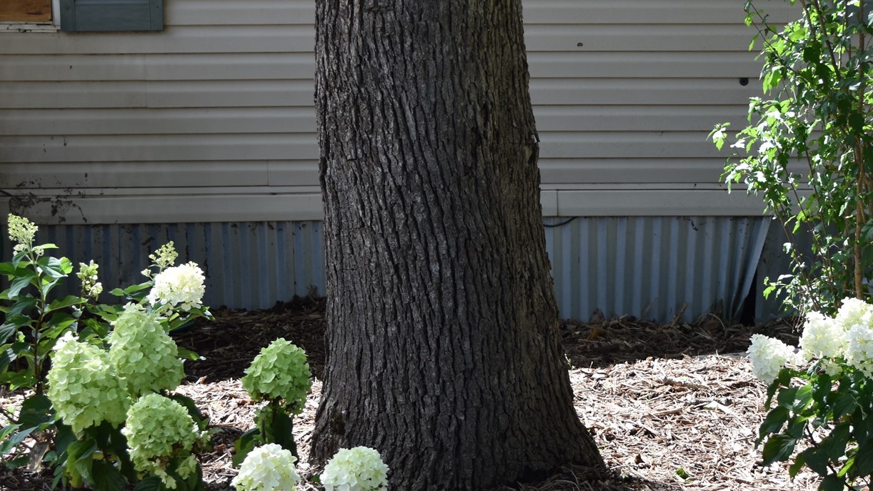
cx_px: 527
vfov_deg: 13.6
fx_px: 2060
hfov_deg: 23.9
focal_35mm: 89
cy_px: 274
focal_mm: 34
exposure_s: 1/250
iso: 200
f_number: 5.6
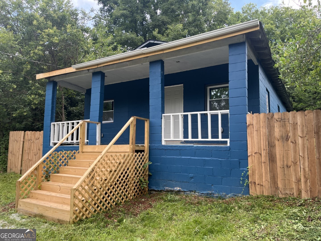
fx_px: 241
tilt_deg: +7.5
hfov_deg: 67.3
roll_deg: -1.4
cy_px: 120
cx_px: 160
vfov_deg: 53.1
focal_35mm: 26
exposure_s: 1/550
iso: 50
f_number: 1.6
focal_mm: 5.1
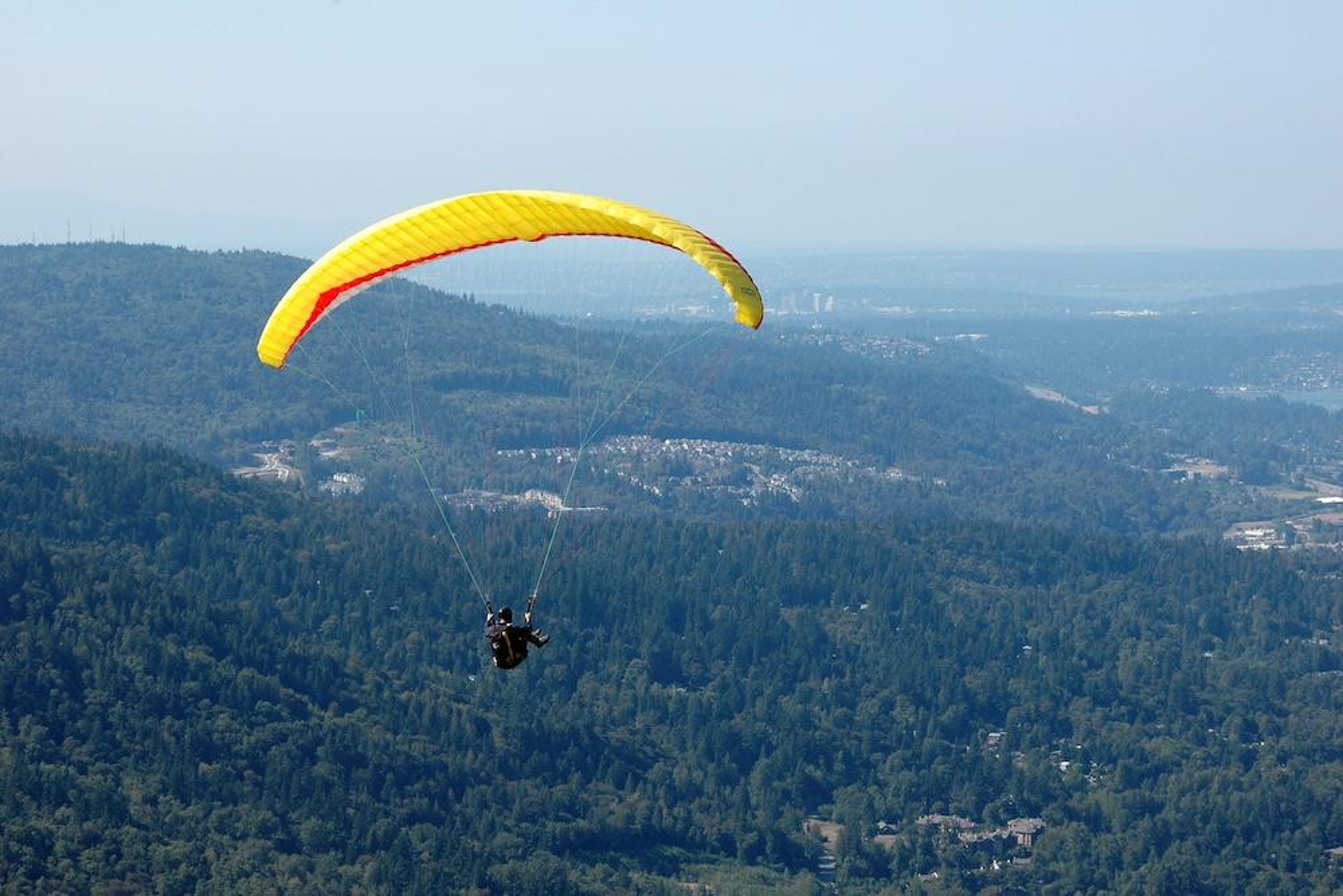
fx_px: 3917
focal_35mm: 105
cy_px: 448
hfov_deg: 19.5
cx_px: 672
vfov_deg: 13.0
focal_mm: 70
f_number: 9
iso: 200
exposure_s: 1/320
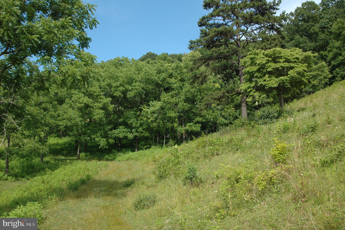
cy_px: 115
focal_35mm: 36
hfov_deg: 53.2
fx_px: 345
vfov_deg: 36.8
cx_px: 172
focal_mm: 24
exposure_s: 1/250
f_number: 8
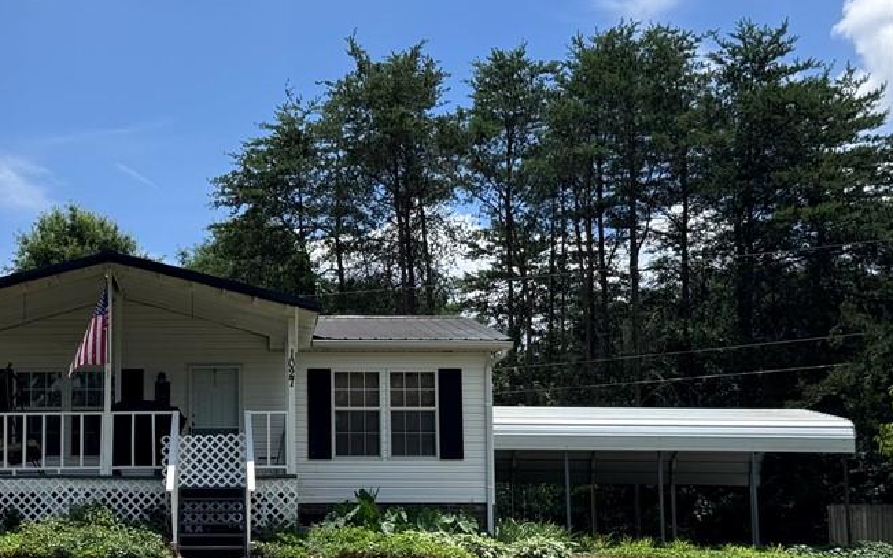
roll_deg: -0.7
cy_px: 352
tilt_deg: +9.1
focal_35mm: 80
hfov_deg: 25.4
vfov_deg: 16.3
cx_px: 195
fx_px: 1947
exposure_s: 1/5848
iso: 64
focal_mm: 6.76
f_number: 1.78
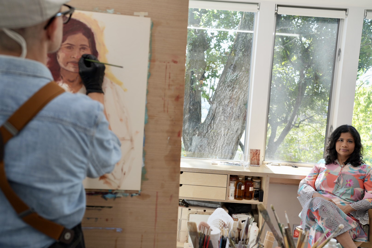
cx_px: 186
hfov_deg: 54.4
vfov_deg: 37.9
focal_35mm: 35
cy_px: 124
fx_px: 362
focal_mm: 35
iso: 100
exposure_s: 1/40
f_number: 4
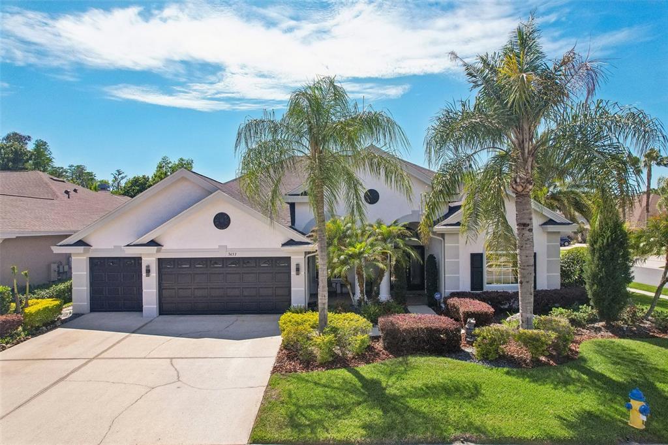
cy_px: 222
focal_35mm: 22
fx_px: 408
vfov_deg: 57.2
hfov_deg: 78.6
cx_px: 334
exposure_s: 1/1600
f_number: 2.8
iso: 400
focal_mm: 8.4
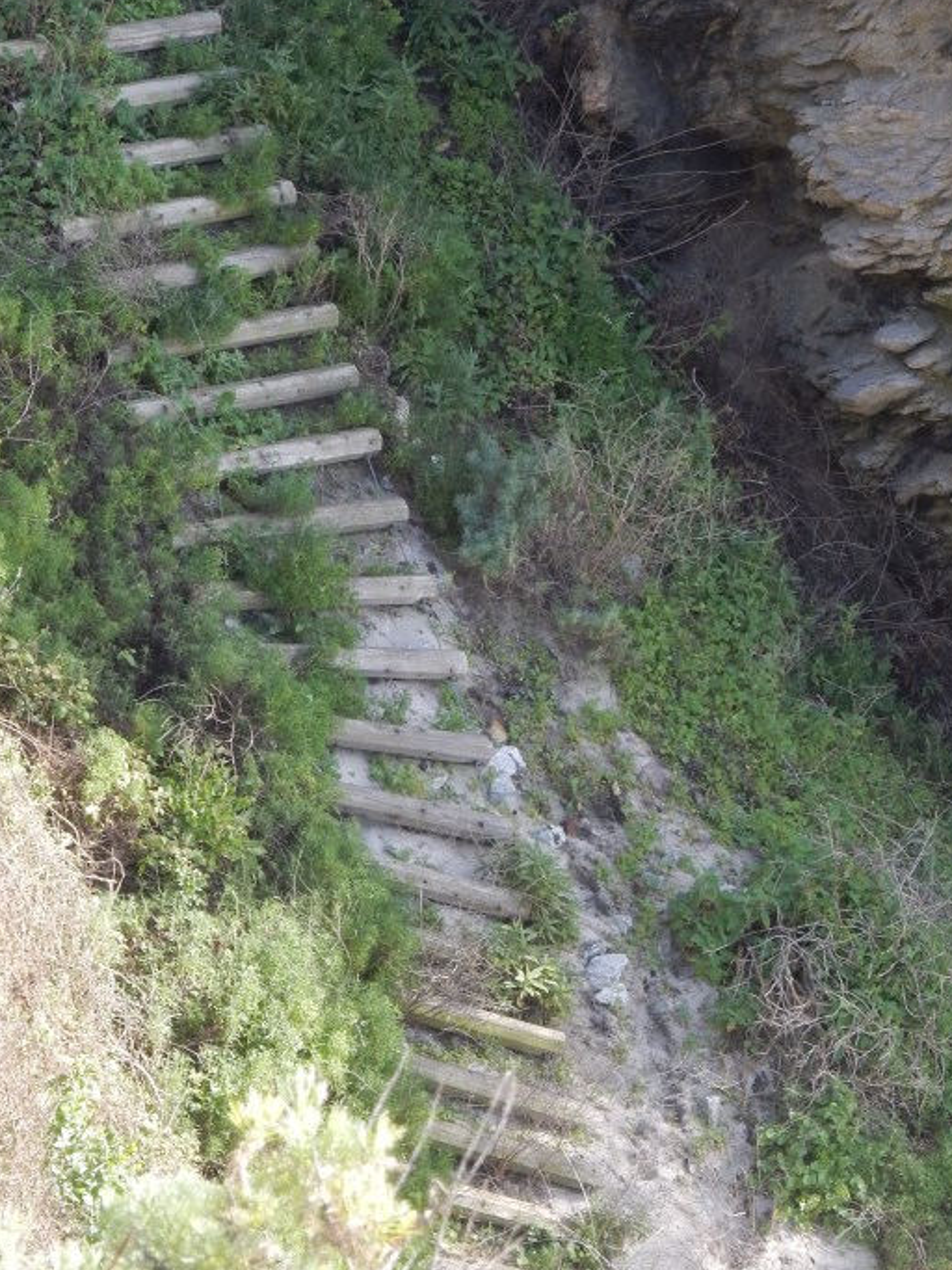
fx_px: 9023
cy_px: 541
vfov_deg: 8.0
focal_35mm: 246
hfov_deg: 6.0
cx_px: 264
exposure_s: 1/80
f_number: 6
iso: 125
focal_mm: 29.2
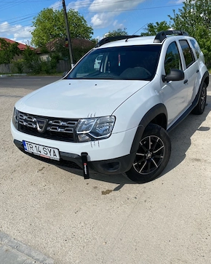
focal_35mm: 28
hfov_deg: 51.5
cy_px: 127
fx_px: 219
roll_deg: +2.0
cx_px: 107
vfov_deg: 62.2
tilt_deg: -15.5
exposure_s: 1/4808
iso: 32
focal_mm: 4.25
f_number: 1.8
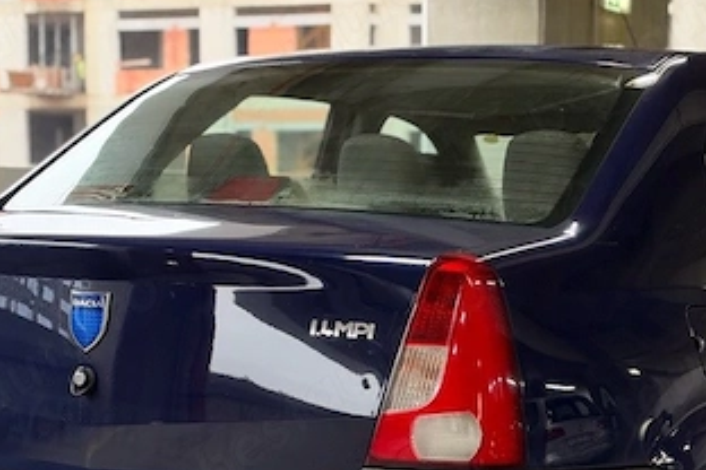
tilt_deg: -5.6
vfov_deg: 14.1
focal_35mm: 96
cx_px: 453
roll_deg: +0.0
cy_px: 398
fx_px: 1883
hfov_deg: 21.2
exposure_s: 1/50
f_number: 1.48
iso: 250
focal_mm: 6.93
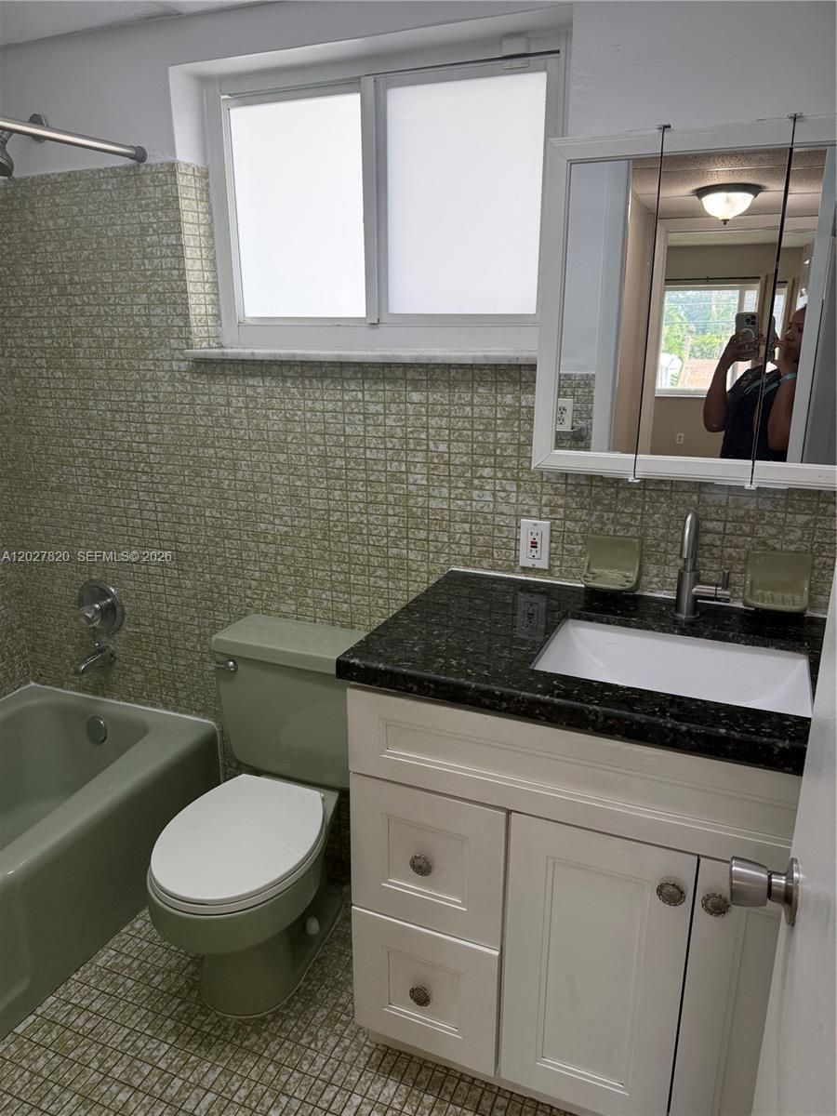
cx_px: 418
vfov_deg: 71.6
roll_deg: +0.8
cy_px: 558
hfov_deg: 56.8
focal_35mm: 24
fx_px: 774
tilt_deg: -16.3
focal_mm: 6.76
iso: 160
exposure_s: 1/143
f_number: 1.78
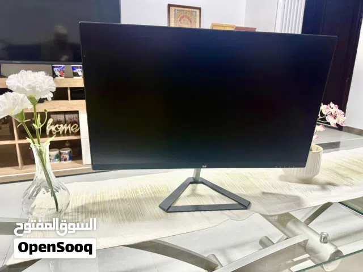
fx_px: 252
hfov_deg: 71.6
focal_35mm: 24
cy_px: 136
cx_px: 182
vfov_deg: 56.8
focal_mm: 6.76
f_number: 1.78
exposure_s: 1/50
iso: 320
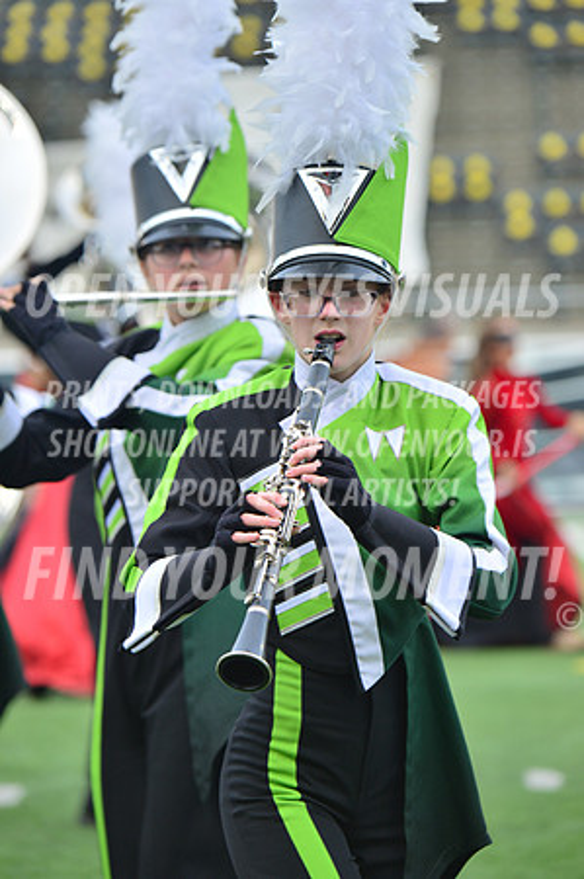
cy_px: 440
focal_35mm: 240
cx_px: 292
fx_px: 5853
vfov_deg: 8.6
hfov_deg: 5.7
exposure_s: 1/400
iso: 200
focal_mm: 240
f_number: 5.6
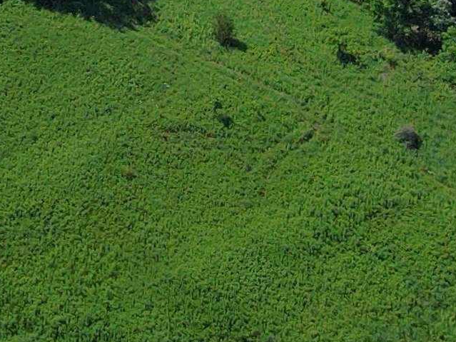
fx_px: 1330
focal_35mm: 101
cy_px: -328
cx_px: 6
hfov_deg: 19.0
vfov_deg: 12.9
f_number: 2.8
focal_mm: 3.7
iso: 111
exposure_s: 1/120
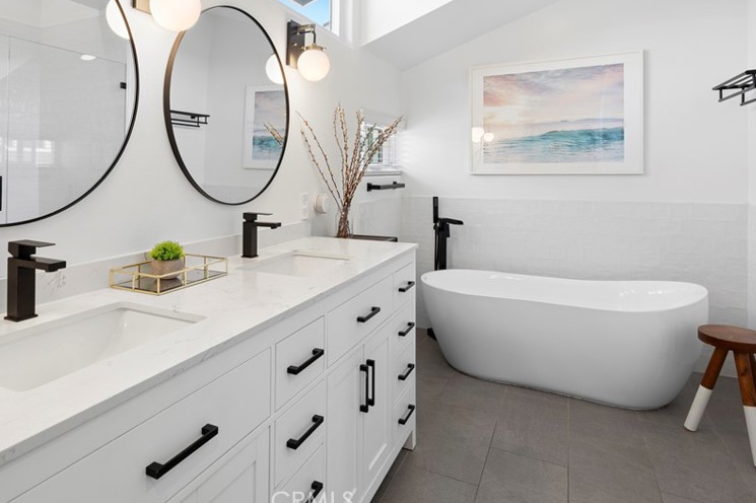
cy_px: 169
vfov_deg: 56.0
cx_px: 300
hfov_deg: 77.7
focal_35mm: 22
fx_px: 462
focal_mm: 16
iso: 200
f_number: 8
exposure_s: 1/2.5
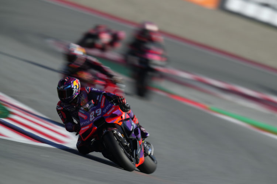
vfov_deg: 2.5
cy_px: 92
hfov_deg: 3.7
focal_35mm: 560
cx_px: 138
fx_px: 4309
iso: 50
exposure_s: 1/50
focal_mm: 560
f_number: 5.6
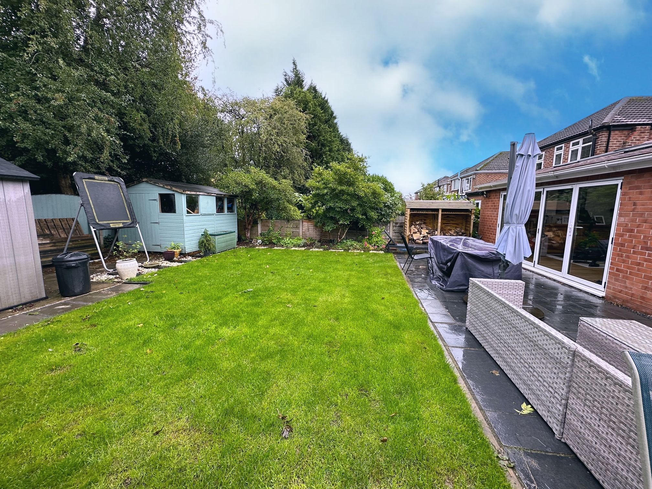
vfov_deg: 85.7
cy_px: 244
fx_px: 264
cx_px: 326
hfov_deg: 102.1
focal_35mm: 14
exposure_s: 1/137
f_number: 2.2
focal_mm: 2.22
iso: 40
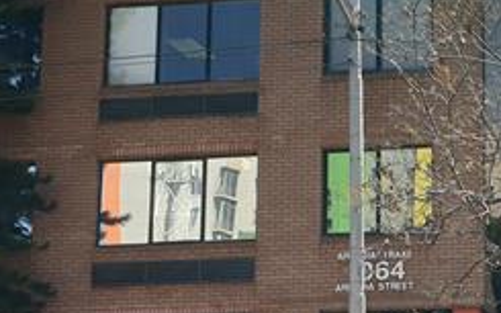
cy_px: 293
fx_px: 983
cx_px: 652
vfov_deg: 17.8
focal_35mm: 72
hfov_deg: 24.8
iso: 50
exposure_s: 1/829
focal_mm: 4.3
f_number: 2.4
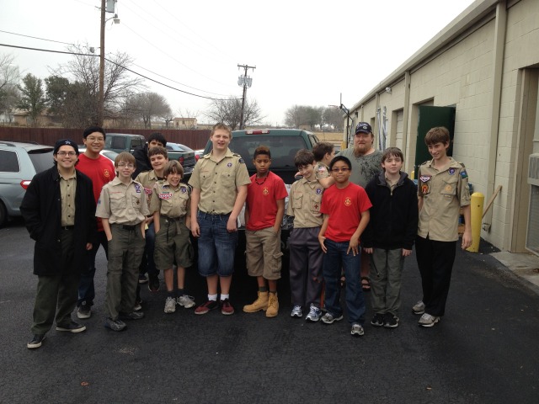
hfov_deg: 52.6
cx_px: 270
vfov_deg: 40.7
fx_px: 545
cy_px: 202
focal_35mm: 35
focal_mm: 4.28
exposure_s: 1/323
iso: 50
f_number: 2.4
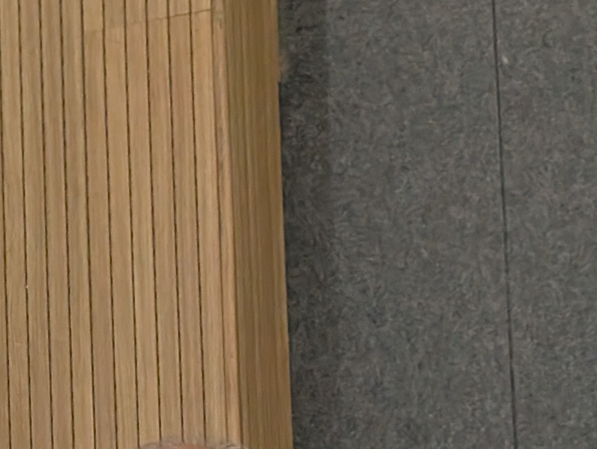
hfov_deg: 12.3
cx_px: -250
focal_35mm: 154
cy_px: 659
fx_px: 2659
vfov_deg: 9.4
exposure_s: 1/100
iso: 1264
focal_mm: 6.9
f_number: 1.68
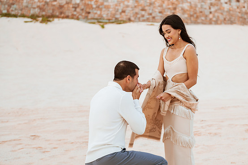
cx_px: 150
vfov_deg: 17.7
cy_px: 99
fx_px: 530
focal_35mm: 77
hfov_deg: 26.3
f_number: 2.8
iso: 250
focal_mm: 62
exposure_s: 1/4000
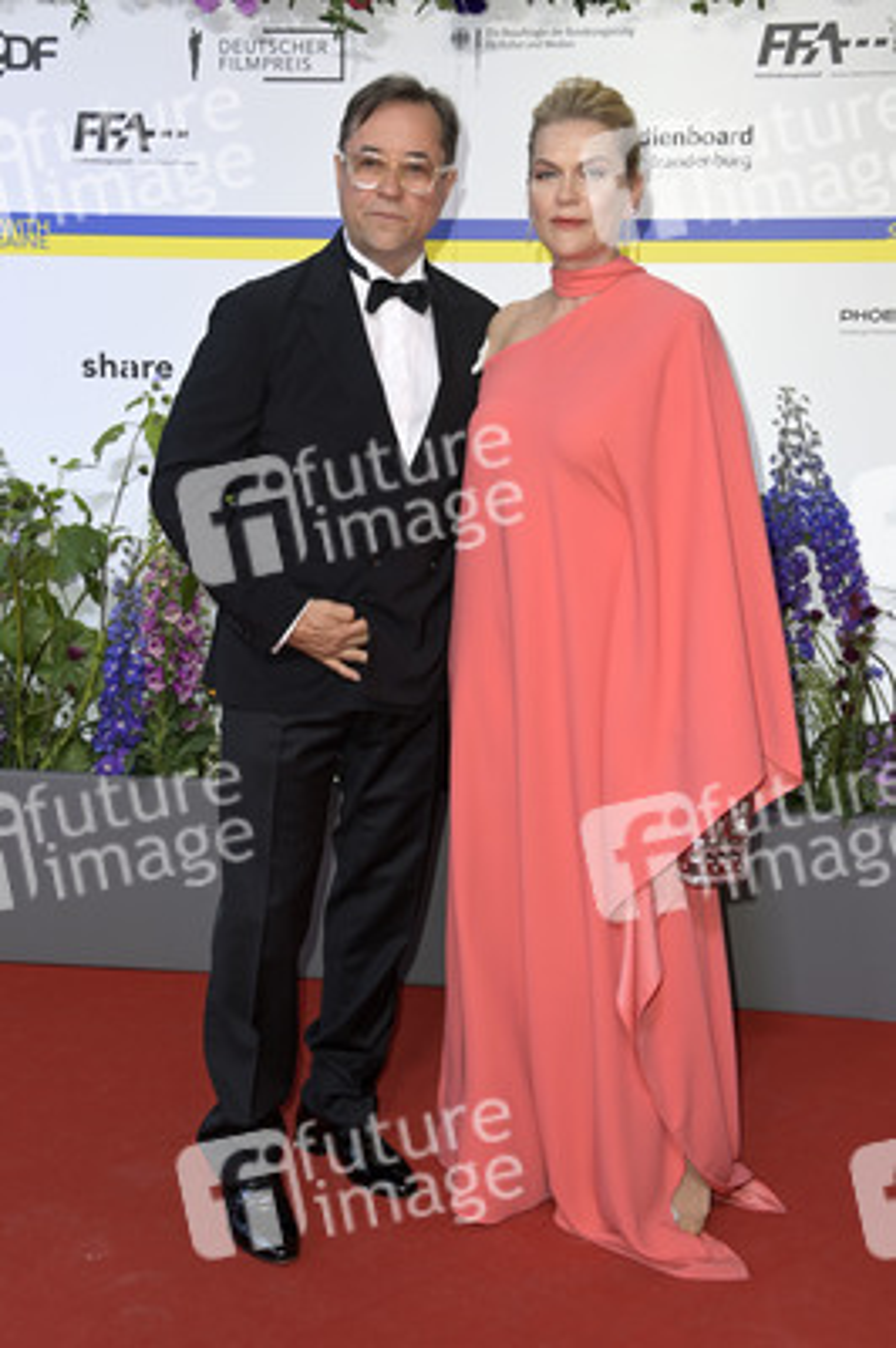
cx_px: 448
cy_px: 674
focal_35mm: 55
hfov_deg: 24.6
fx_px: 2057
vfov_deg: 36.3
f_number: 6.3
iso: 640
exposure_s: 1/200
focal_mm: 55
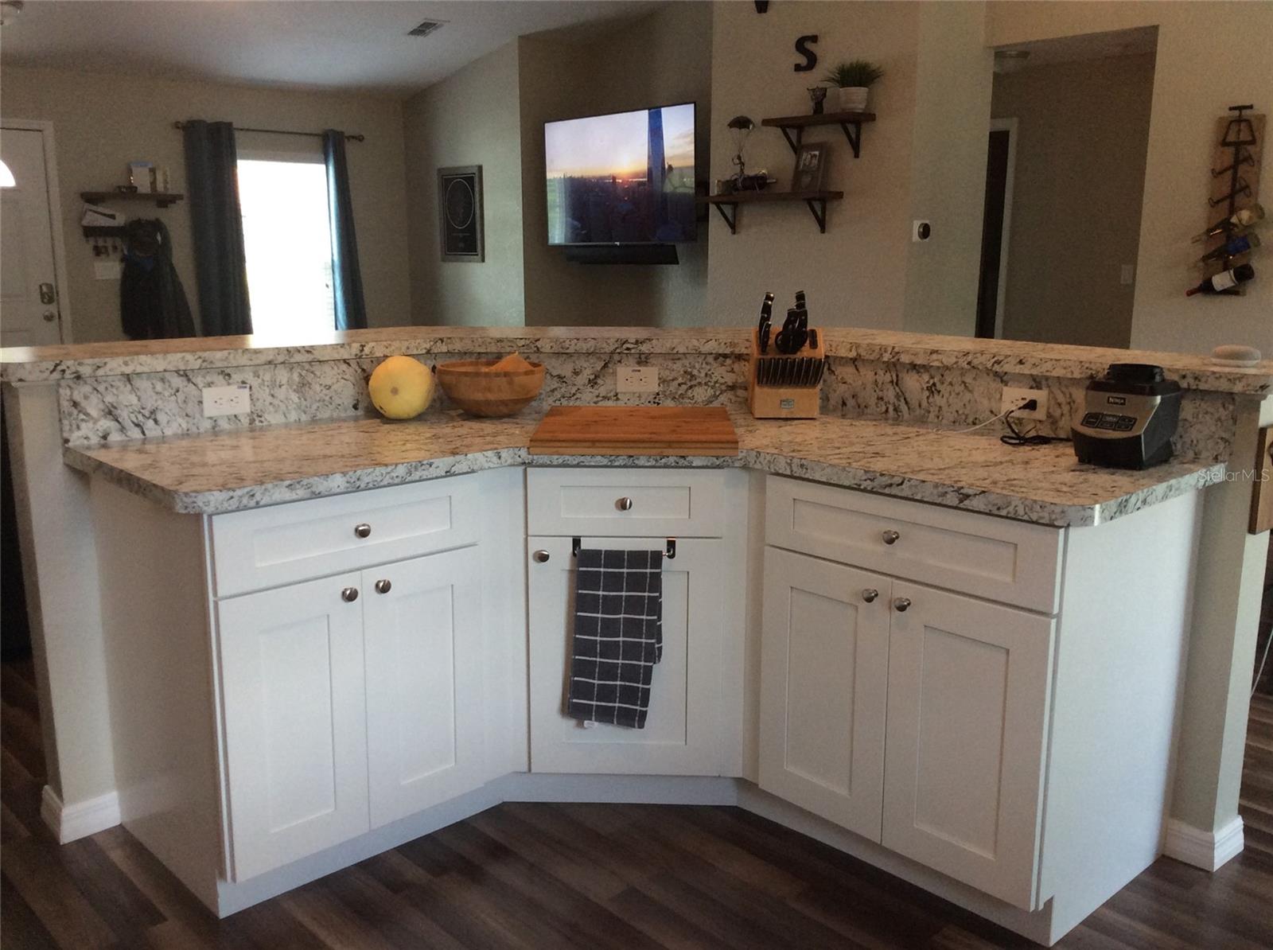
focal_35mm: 32
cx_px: 636
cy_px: 475
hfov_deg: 56.9
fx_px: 1175
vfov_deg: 44.0
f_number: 2.4
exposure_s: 1/24
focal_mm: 3.3
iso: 80
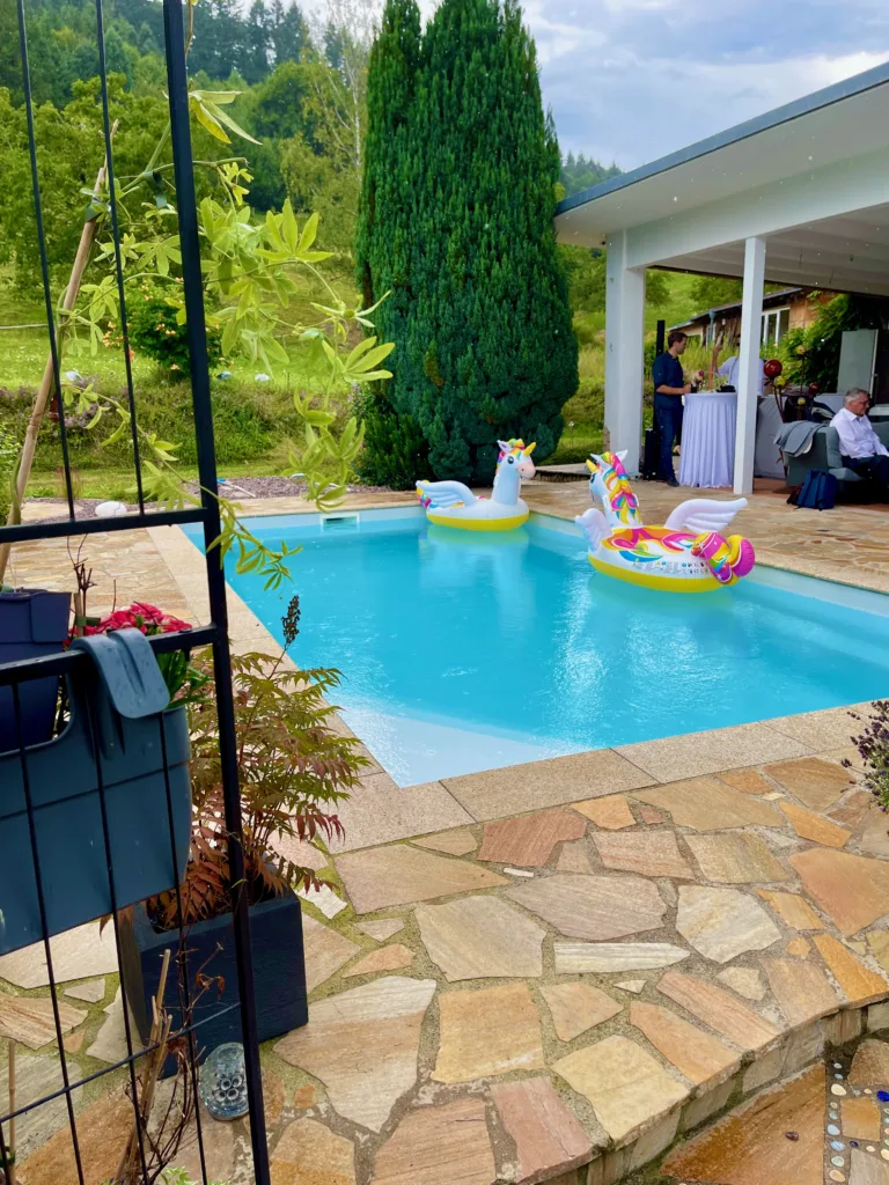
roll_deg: +1.4
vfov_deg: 69.4
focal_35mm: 25
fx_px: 856
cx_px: 444
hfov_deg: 54.9
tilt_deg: -10.3
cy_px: 592
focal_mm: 5.1
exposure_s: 1/855
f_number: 1.6
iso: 32
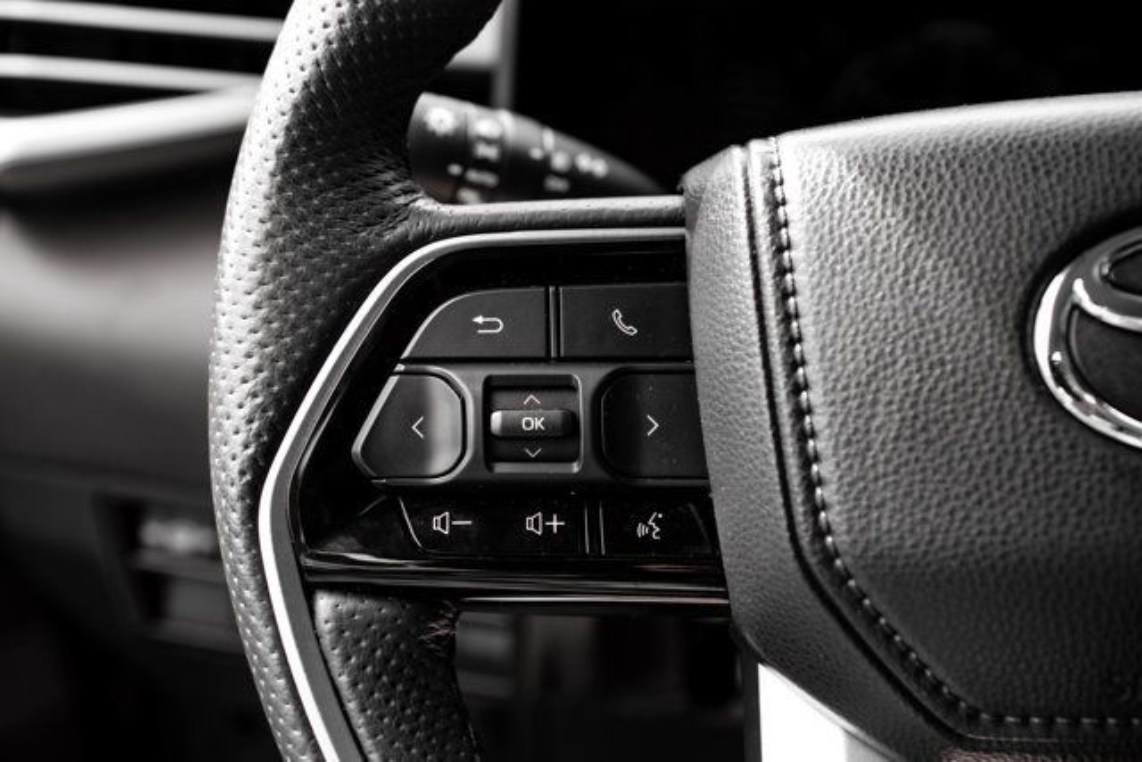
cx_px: 571
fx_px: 1396
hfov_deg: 44.5
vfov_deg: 30.5
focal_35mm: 44
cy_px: 381
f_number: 5
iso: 640
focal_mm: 44
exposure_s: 1/320
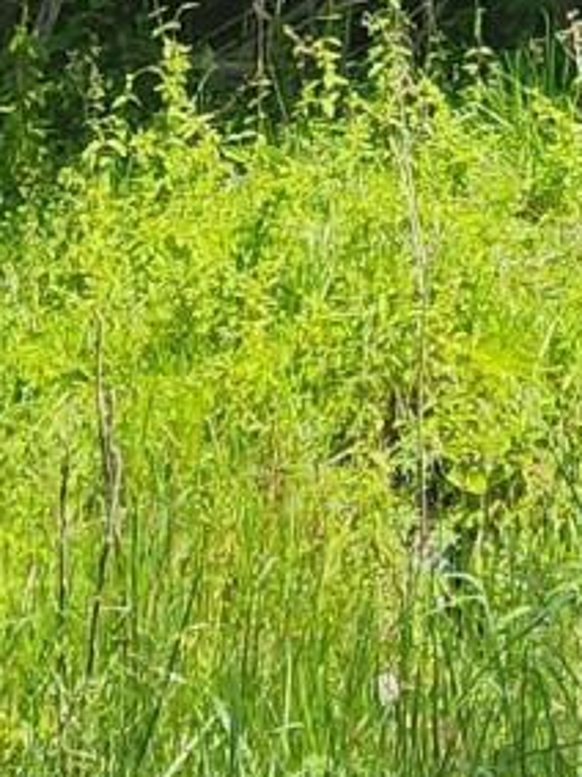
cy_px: -744
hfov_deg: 15.3
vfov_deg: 16.6
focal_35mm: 92
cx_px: 758
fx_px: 2064
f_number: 2.2
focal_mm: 2.2
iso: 50
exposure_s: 1/1361
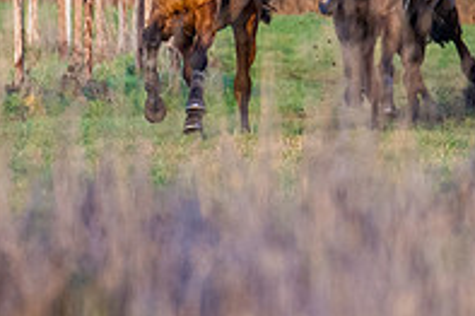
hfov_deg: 1.6
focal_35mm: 1325
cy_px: -64
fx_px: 17468
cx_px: 205
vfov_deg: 1.0
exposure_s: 1/1250
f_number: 4
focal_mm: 300
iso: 800
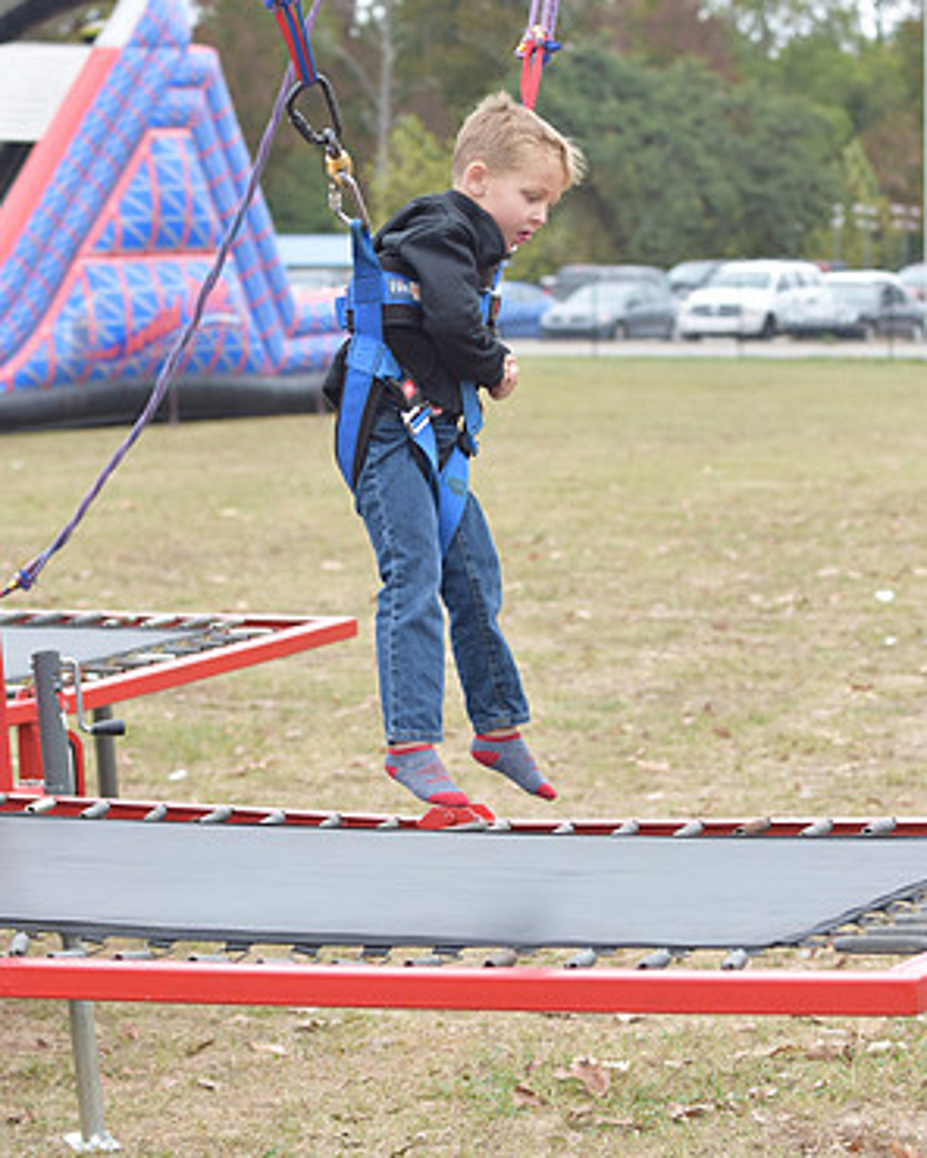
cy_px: 548
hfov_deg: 12.9
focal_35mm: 120
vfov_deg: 16.0
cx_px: 464
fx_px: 4115
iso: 200
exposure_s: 1/400
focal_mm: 70
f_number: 3.5
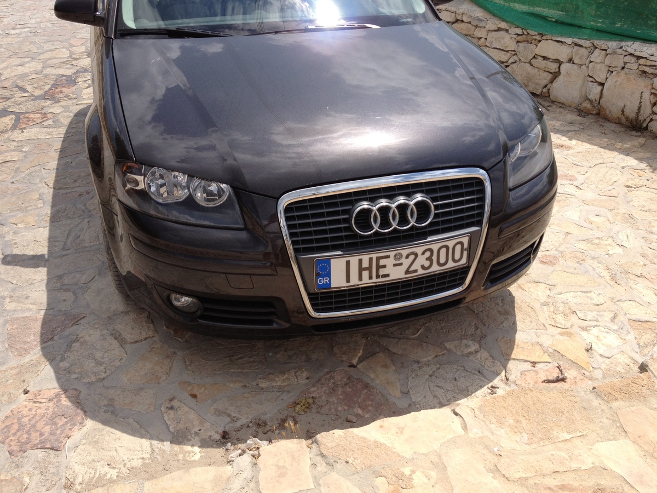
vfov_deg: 40.7
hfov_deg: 52.6
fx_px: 664
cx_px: 328
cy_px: 246
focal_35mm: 35
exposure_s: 1/2304
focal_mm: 4.28
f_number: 2.4
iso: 50
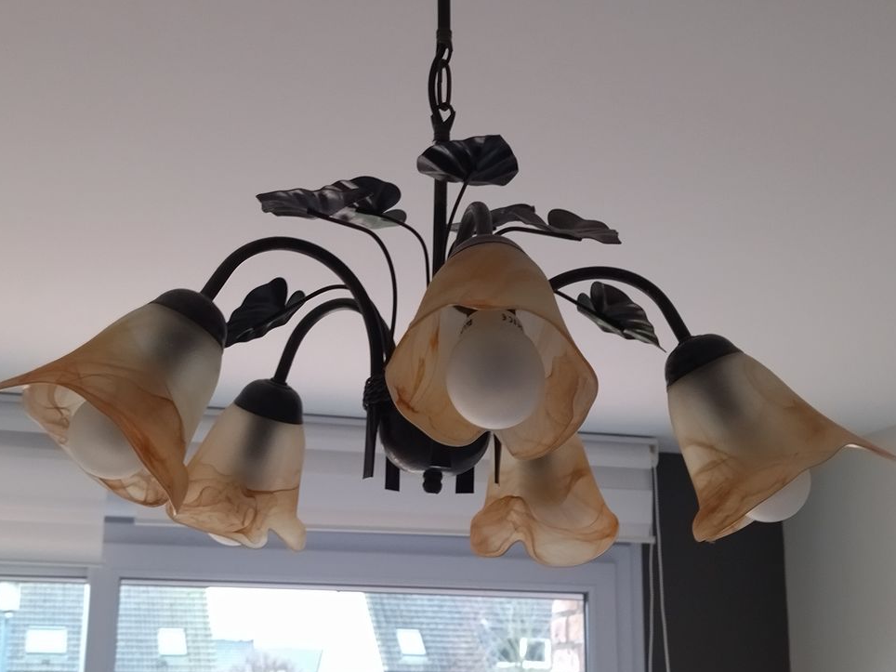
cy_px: 348
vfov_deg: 49.7
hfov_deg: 63.4
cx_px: 444
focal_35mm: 28
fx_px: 725
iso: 231
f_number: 1.79
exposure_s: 1/33
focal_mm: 4.74
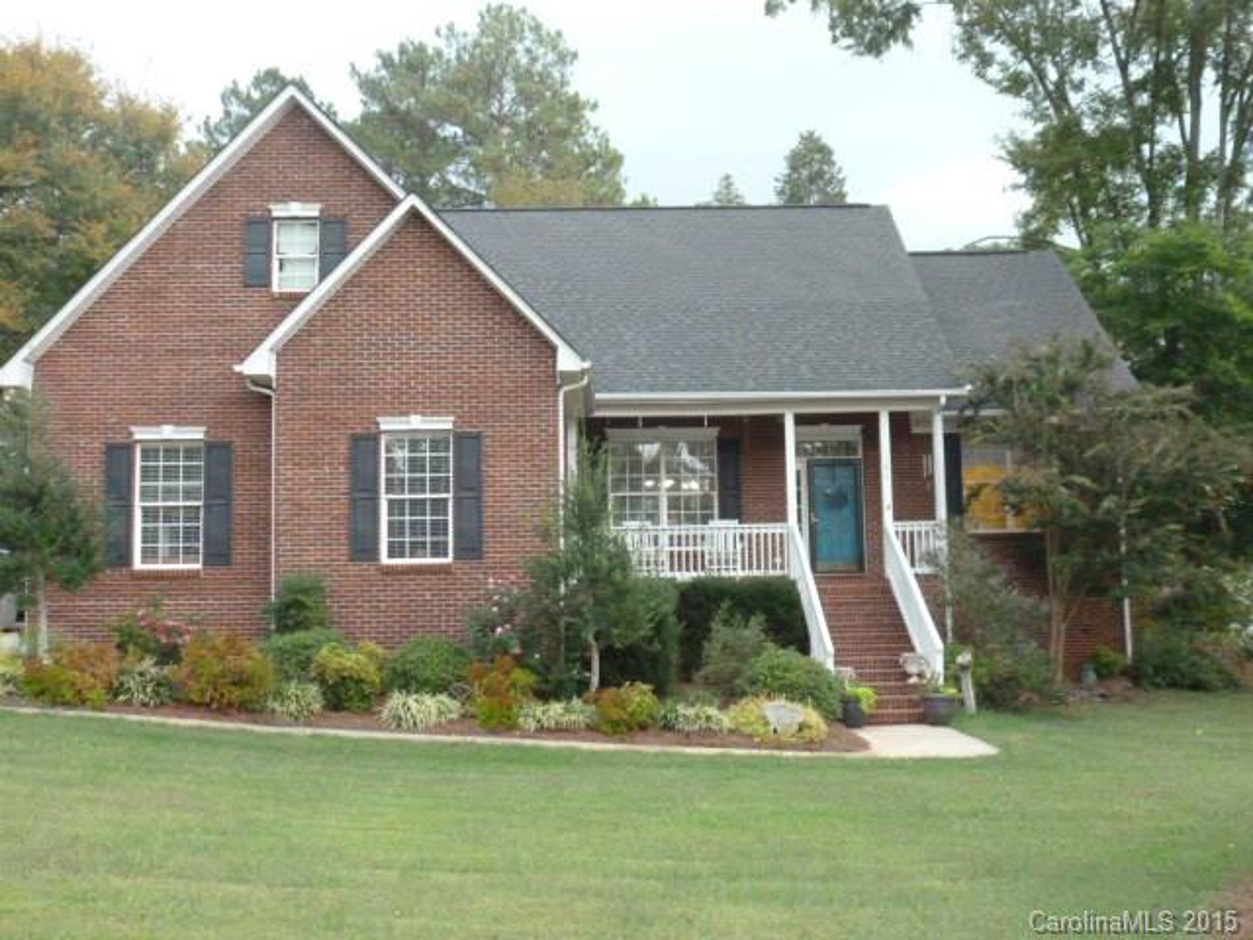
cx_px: 626
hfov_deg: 49.0
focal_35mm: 38
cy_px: 470
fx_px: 1375
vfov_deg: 37.7
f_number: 3.8
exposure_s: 1/60
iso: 800
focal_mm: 6.8
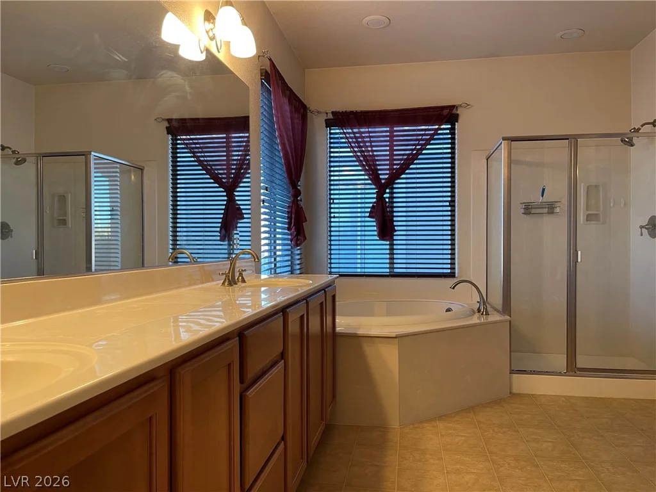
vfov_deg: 53.1
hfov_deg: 67.3
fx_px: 493
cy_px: 246
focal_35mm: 26
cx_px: 328
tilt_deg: -0.1
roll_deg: -0.3
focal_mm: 5.1
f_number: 1.6
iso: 100
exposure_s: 1/60
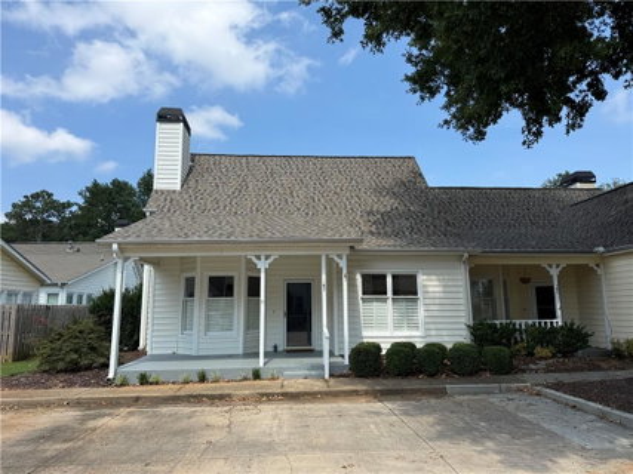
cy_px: 237
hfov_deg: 71.6
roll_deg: +0.7
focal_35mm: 24
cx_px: 316
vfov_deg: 56.8
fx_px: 439
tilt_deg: +10.7
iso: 80
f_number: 1.78
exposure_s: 1/3425
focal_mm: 6.76
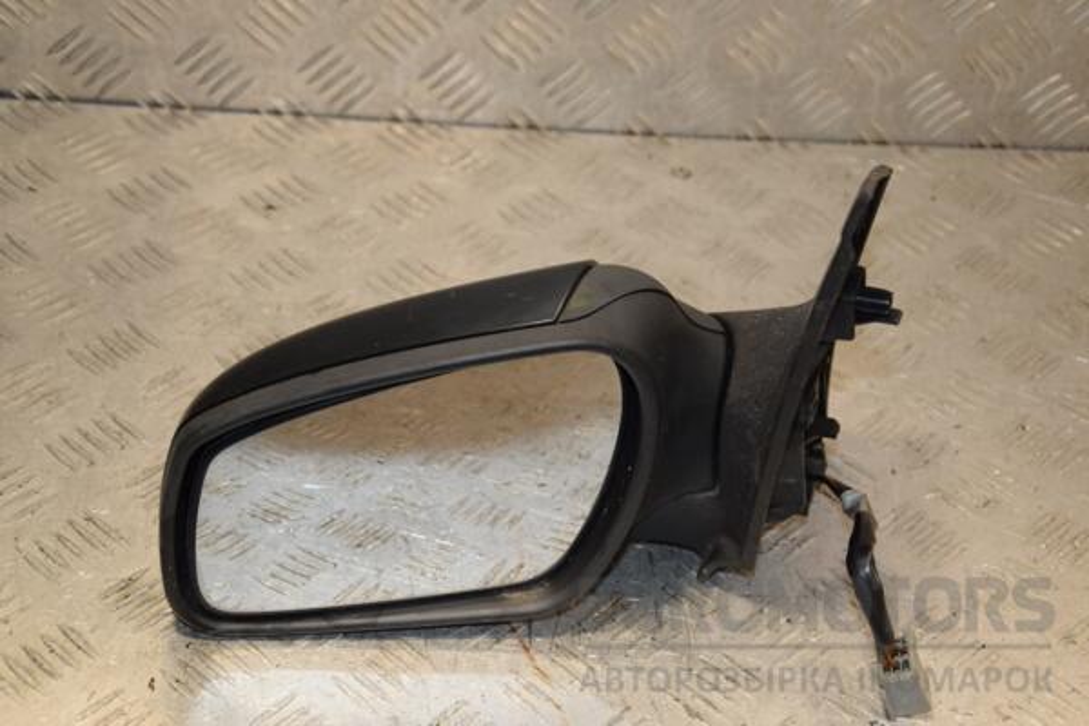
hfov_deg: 28.1
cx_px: 544
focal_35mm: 72
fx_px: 2178
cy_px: 363
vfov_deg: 18.9
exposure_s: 1/200
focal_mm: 48
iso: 800
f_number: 6.3
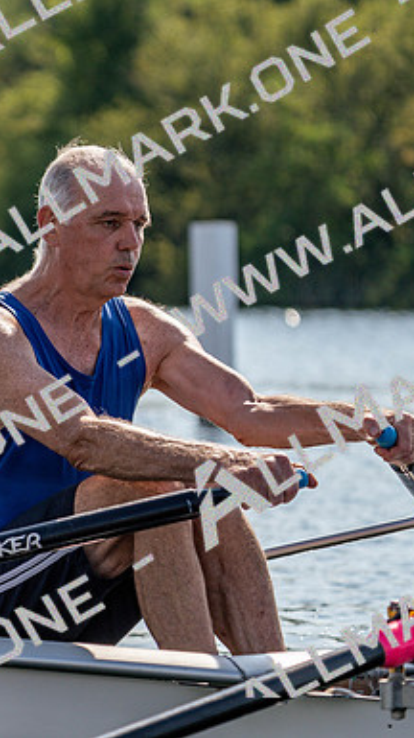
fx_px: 6179
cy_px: 369
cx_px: 31
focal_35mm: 316
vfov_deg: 6.8
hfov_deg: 3.8
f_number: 5.6
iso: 200
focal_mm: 200
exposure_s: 1/1600
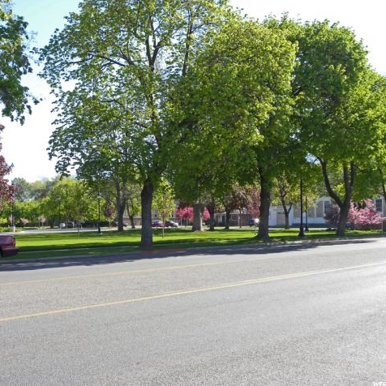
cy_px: 193
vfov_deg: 38.3
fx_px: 555
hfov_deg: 38.1
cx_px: 139
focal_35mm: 44
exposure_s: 1/140
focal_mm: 6.6
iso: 64
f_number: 5
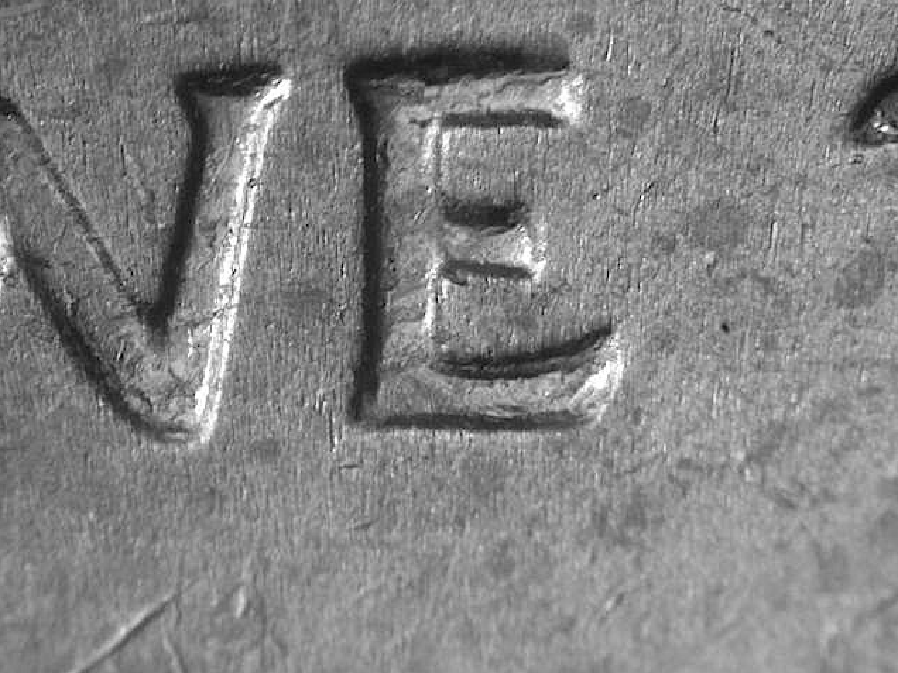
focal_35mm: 155
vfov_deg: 9.6
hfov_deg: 12.7
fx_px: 4021
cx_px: 448
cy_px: 337
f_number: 5.1
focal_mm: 32
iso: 100
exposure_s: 1/6.3
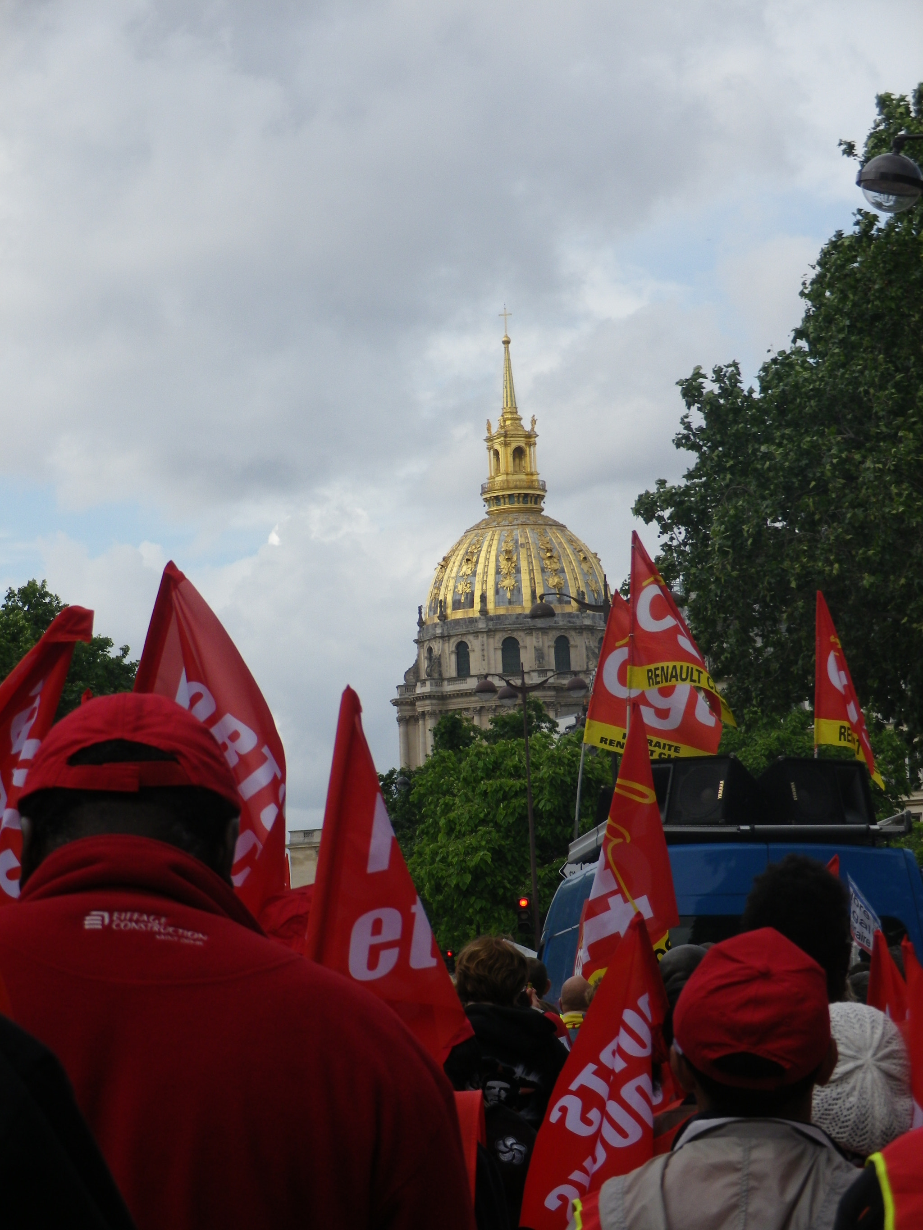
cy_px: 615
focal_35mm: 107
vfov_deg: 18.4
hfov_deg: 13.8
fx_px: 3804
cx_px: 462
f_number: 5.1
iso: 80
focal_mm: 19.1
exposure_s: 1/500
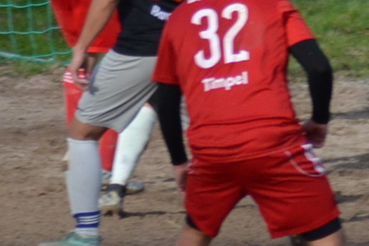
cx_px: -159
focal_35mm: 1744
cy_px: -297
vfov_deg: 0.8
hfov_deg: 1.2
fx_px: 17875
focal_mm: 230
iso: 400
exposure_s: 1/1250
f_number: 5
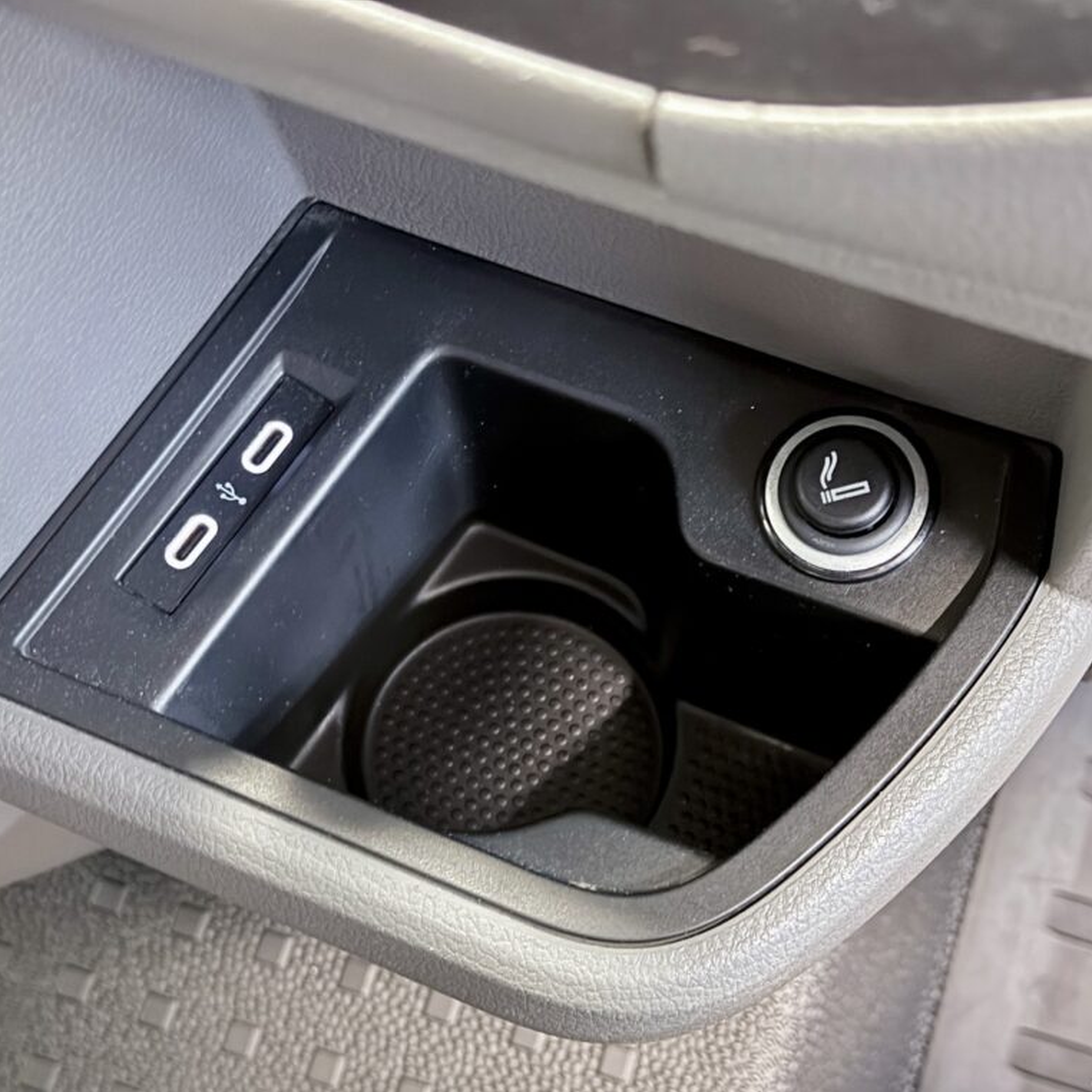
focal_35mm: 57
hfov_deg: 30.0
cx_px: 545
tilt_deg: -45.6
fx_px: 2034
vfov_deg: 30.0
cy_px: 549
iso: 640
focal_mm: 6.76
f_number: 1.78
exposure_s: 1/9
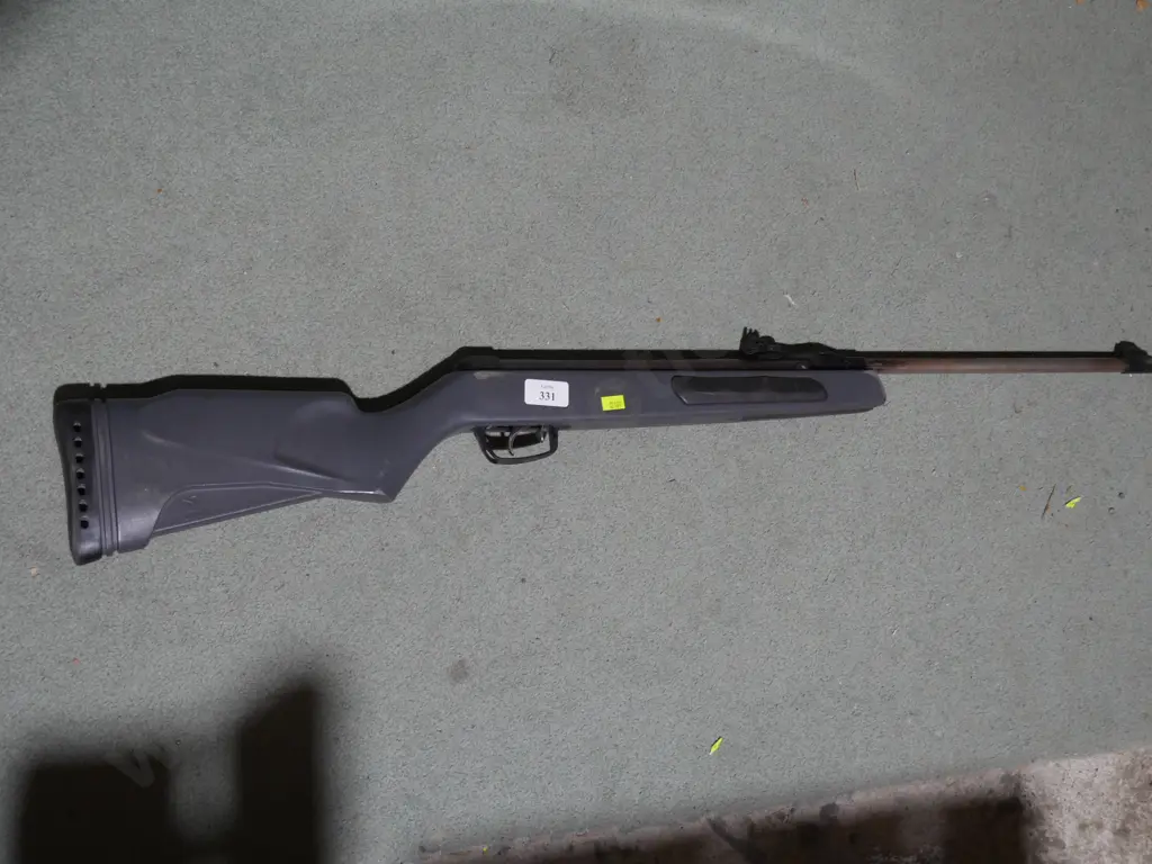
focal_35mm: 44
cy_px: 432
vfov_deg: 32.9
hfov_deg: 42.9
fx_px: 1464
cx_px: 576
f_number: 4.7
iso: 500
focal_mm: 22
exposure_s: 1/60
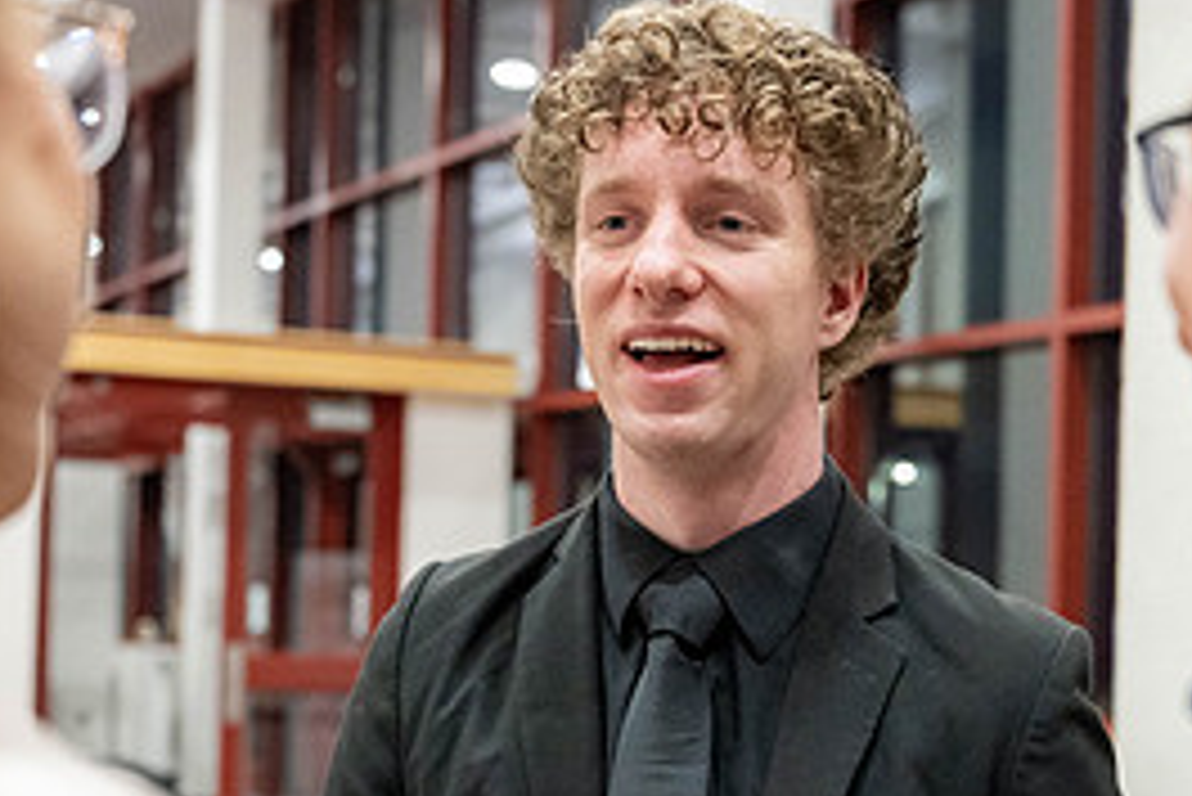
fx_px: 2352
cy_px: 605
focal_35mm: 71
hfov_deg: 28.4
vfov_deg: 19.1
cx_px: 715
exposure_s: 1/250
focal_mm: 32.5
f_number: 2.8
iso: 4000
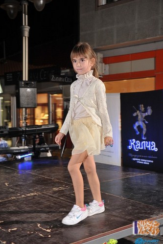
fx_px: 339
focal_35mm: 50
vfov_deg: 39.6
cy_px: 125
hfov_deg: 27.0
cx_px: 81
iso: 1250
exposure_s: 1/60
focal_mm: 48
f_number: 5.6
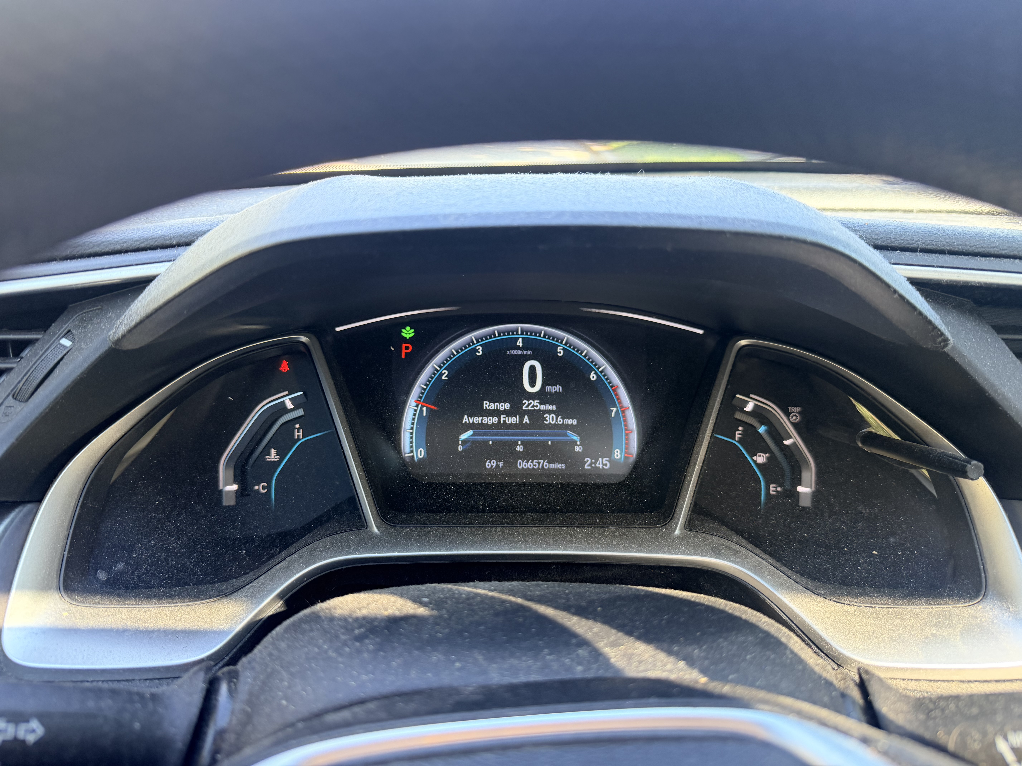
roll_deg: +1.0
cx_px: 511
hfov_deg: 71.6
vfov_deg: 56.8
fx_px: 709
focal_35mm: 24
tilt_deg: -22.5
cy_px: 383
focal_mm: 6.76
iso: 200
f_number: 1.78
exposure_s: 1/173
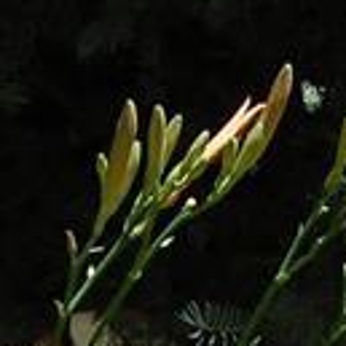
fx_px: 2058
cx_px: 579
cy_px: 675
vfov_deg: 9.1
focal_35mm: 182
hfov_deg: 9.3
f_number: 10
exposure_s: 1/250
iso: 220
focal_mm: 18
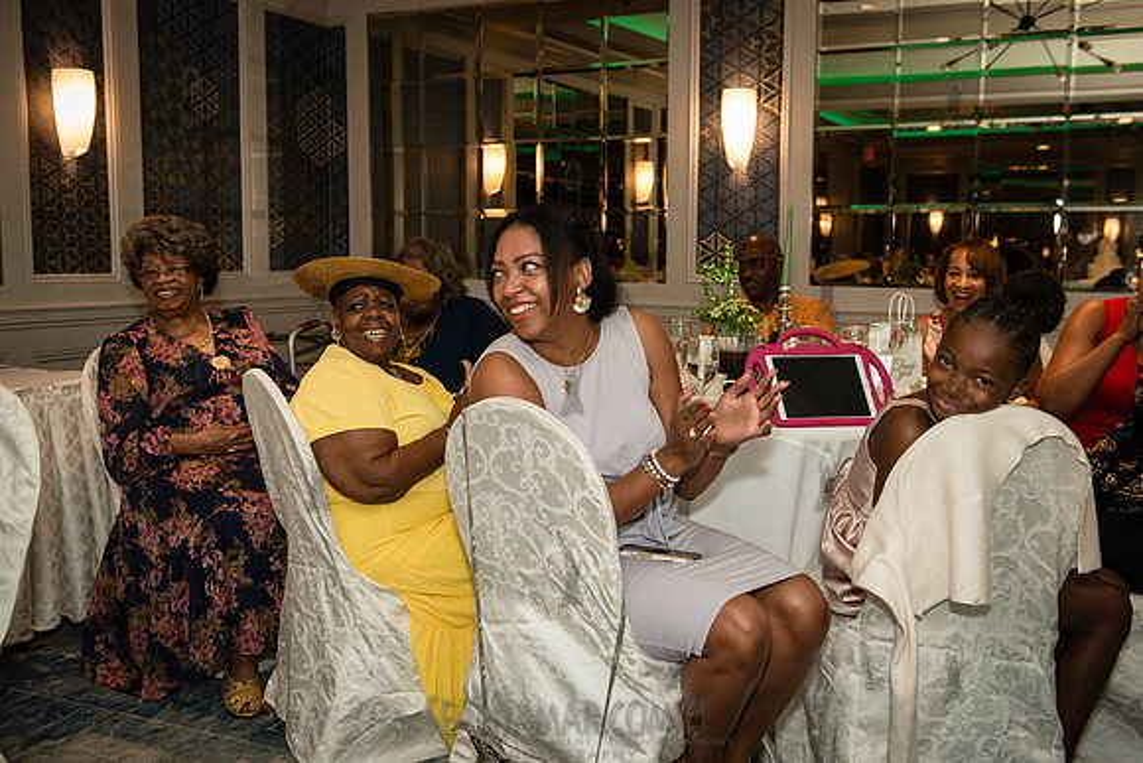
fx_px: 1154
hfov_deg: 52.7
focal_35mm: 36
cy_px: 382
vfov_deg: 36.6
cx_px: 572
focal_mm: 35
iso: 1600
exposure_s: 1/200
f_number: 3.5
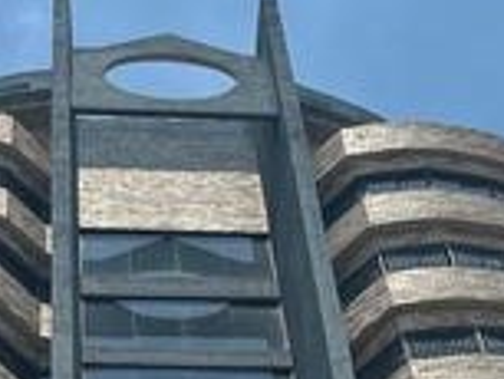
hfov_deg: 13.5
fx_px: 2113
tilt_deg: +53.6
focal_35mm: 145
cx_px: 400
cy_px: 761
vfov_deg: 9.6
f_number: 1.6
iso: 50
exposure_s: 1/6494
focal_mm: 5.1
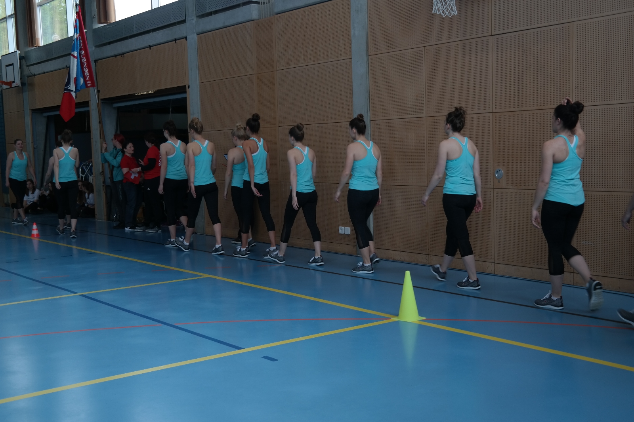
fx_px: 810
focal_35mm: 46
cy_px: 211
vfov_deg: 29.2
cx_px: 317
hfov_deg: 42.8
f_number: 4.5
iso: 100
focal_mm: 30
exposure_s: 1/80
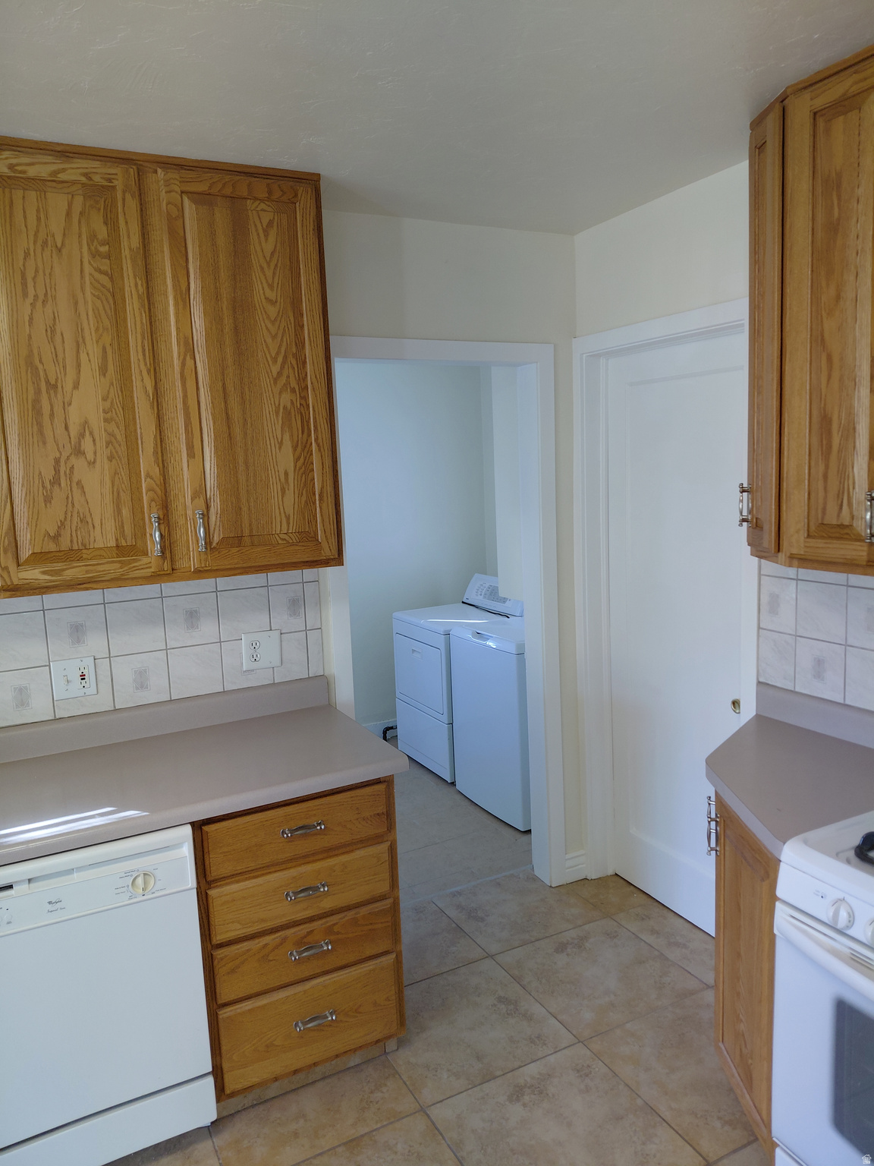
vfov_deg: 69.4
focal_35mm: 25
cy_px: 583
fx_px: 842
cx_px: 437
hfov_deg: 54.9
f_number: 1.8
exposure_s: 1/120
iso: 160
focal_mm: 4.69
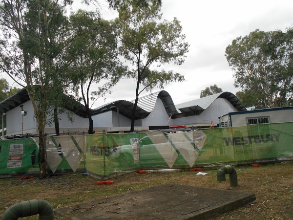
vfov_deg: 46.8
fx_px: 254
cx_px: 146
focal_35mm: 30
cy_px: 110
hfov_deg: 60.0
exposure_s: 1/320
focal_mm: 5.1
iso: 400
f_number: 8.5
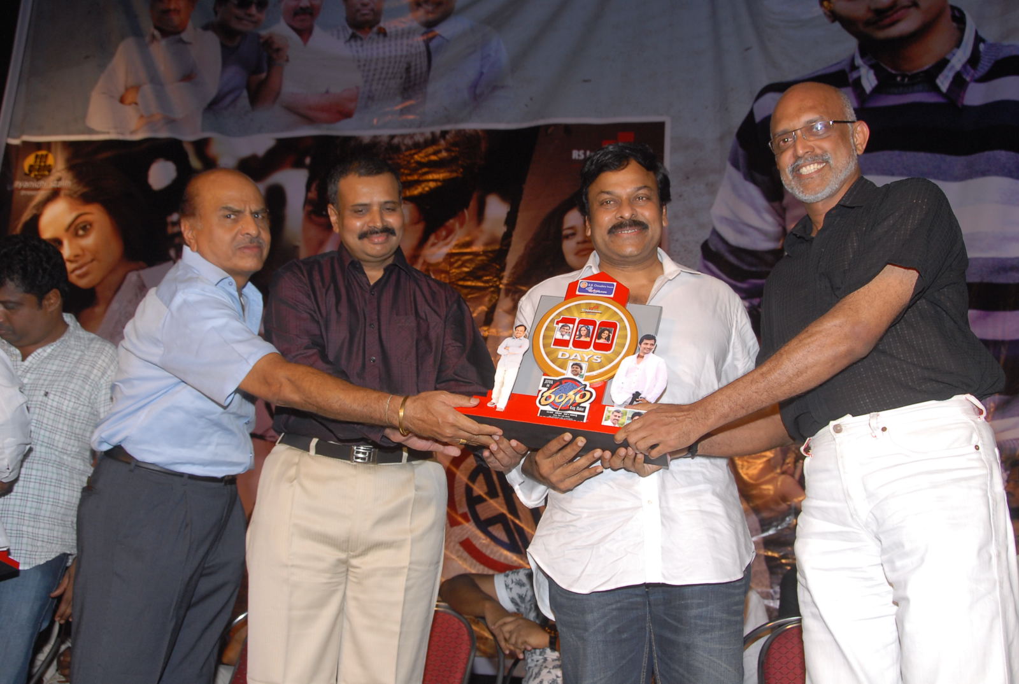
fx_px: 1106
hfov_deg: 49.5
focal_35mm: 39
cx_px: 510
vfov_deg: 34.4
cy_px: 342
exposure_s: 1/125
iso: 320
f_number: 6.3
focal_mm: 26
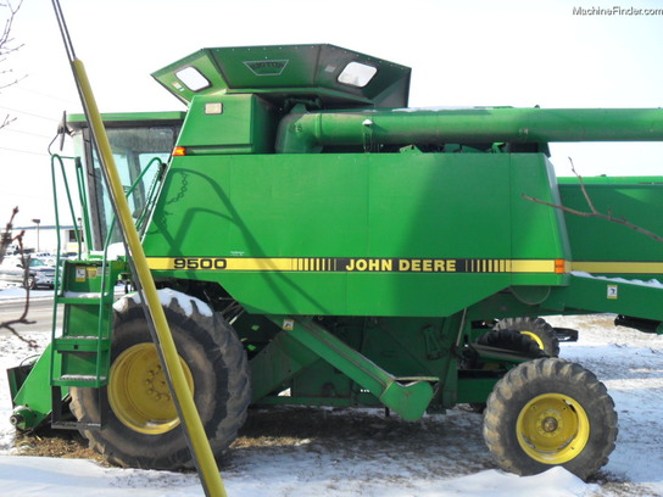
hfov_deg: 52.6
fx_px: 670
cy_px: 248
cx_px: 332
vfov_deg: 40.7
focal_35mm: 35
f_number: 8.9
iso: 100
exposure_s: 1/60
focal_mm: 6.2
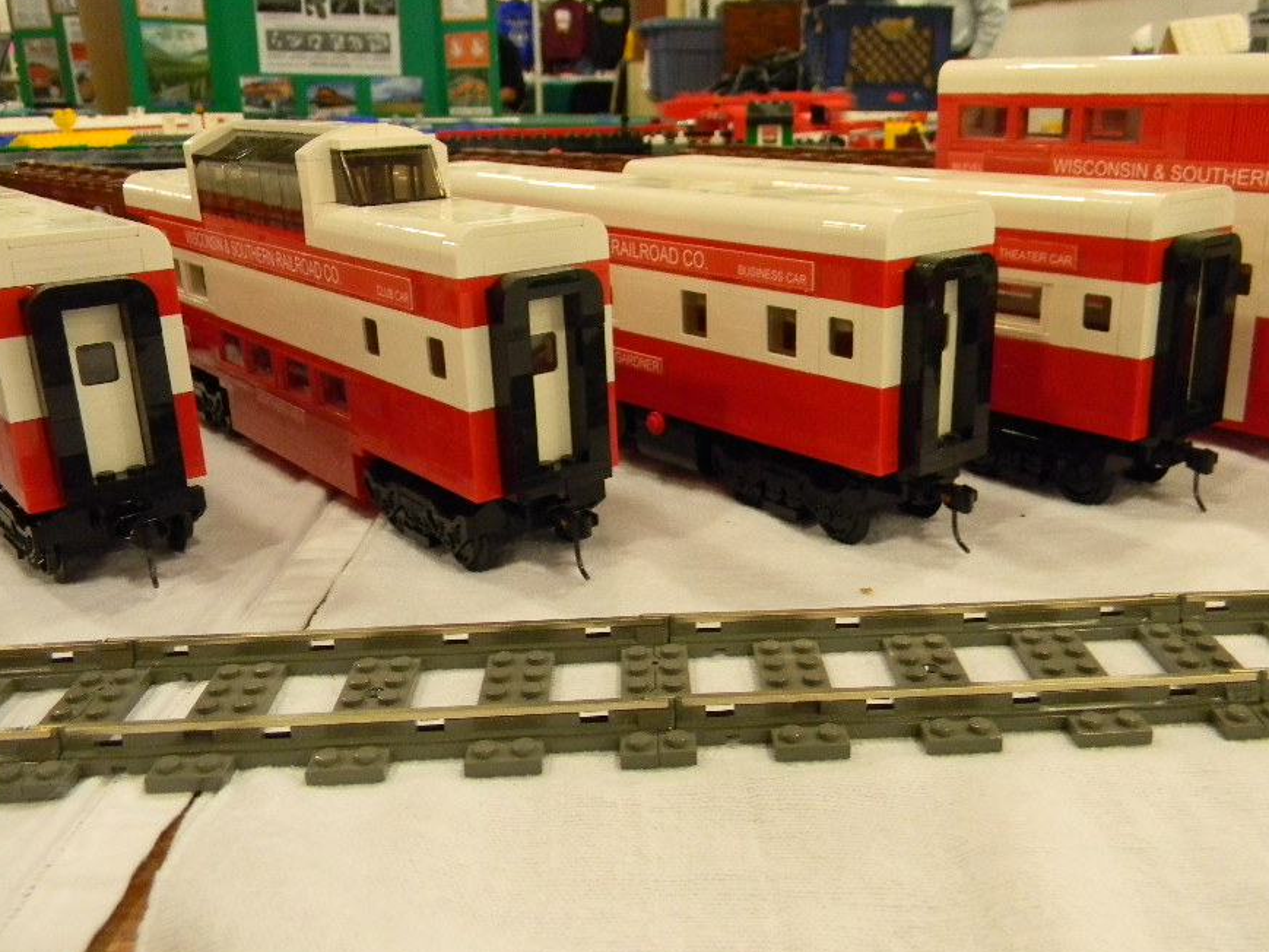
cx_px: 711
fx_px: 1210
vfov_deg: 43.0
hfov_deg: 55.2
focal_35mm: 33
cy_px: 482
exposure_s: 1/31.4
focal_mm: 5
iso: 400
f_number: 3.5
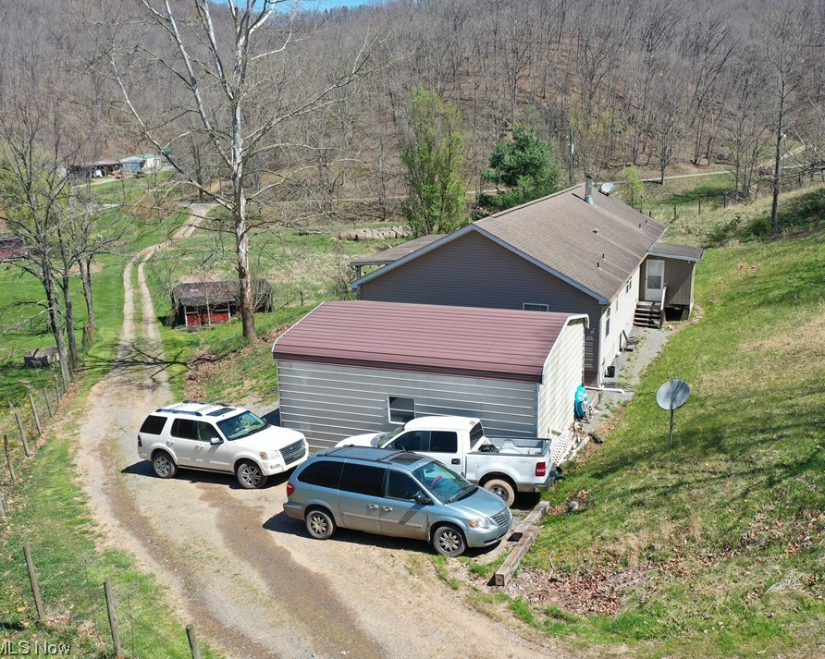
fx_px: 781
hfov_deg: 55.3
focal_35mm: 32
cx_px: 491
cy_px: 327
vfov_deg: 45.8
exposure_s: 1/640
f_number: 4
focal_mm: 10.26
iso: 100
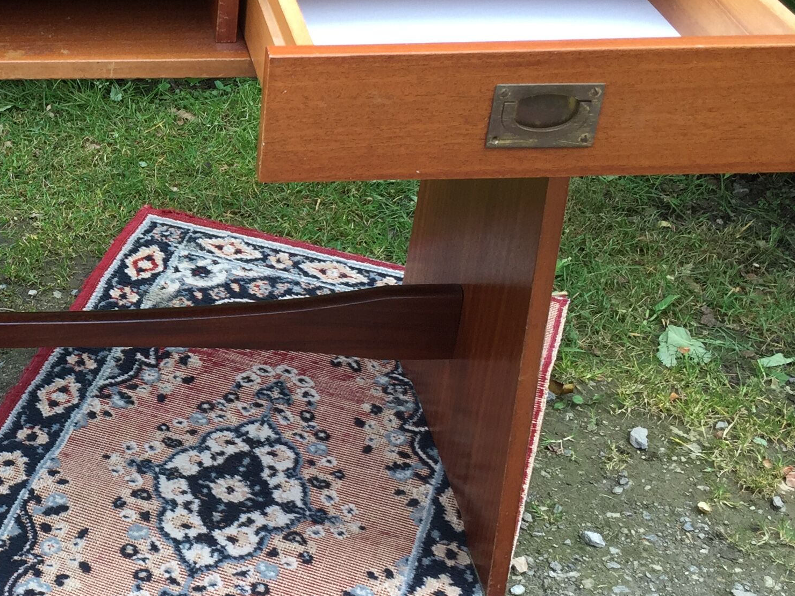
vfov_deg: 22.9
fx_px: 1470
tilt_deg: -30.0
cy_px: 211
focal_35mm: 64
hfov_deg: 28.6
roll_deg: +1.0
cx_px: 20
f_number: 2.2
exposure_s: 1/100
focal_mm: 4.15
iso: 40
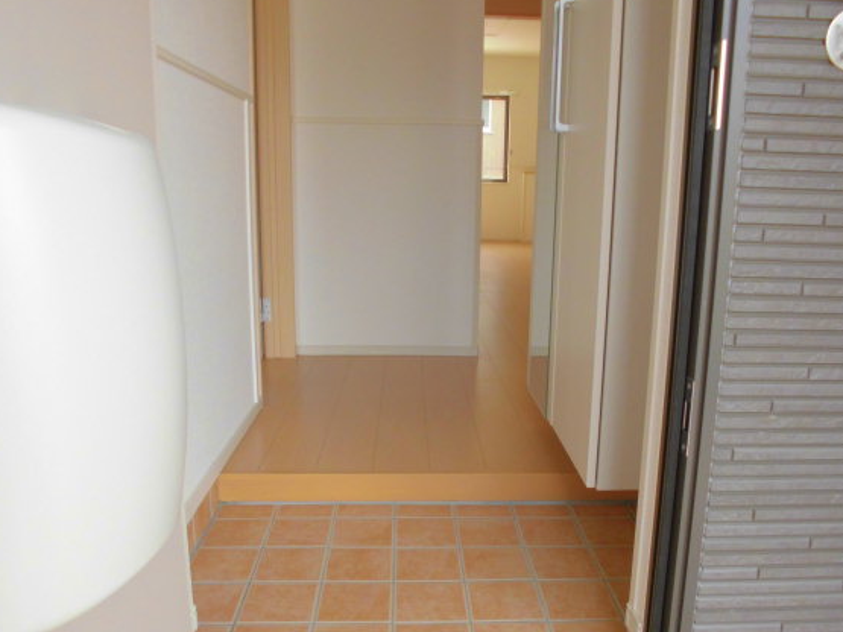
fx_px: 730
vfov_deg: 46.7
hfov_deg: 59.9
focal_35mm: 30
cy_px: 354
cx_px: 440
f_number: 3.5
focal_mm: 4.6
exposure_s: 1/80
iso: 100
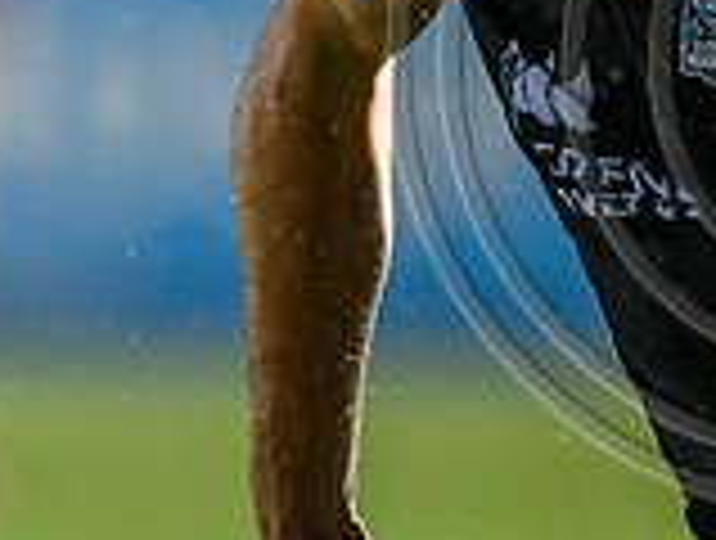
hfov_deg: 1.1
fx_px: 36134
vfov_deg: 0.9
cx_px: 536
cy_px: -45
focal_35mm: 1743
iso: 8000
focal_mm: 400
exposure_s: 1/1000
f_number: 3.2
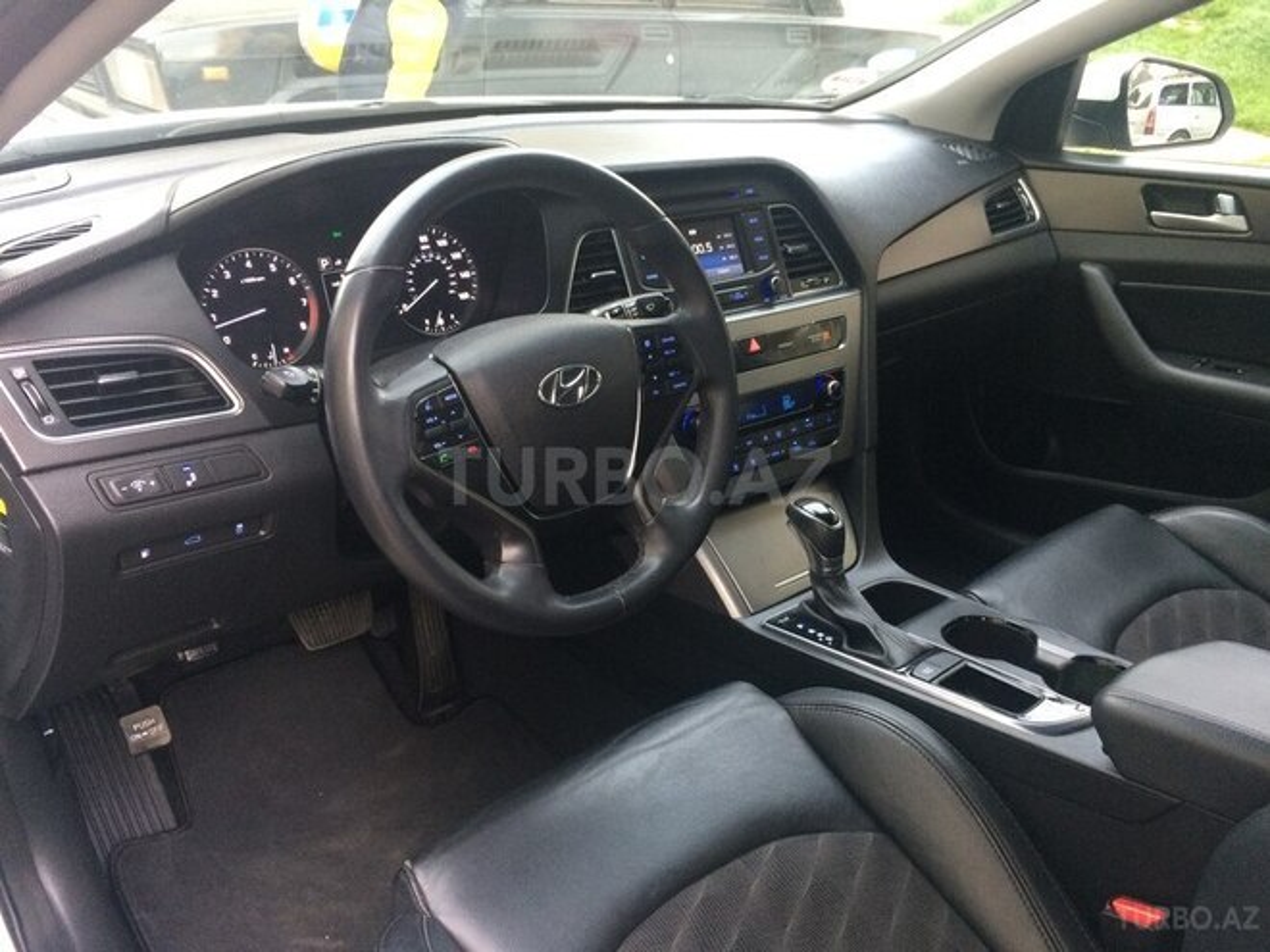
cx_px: 635
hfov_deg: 61.7
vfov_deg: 48.2
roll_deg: -3.5
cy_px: 476
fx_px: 1064
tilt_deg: -24.9
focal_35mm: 29
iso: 200
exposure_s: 1/33
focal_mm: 4.15
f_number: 2.2
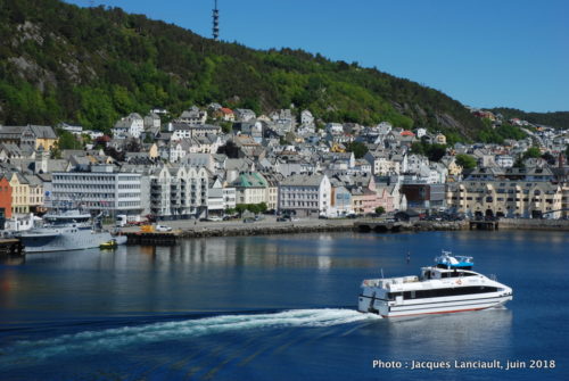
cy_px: 190
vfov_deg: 19.8
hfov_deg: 29.2
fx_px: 1092
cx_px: 284
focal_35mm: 69
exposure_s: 1/100
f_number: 16
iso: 100
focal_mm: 46
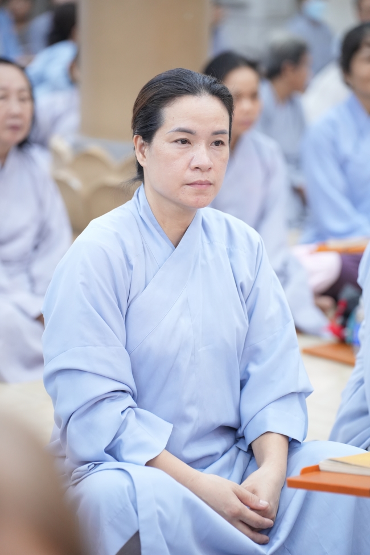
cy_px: 278
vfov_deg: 18.1
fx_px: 1742
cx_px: 185
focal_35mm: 113
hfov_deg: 12.1
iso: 3200
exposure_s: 1/80
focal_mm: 113
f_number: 2.8
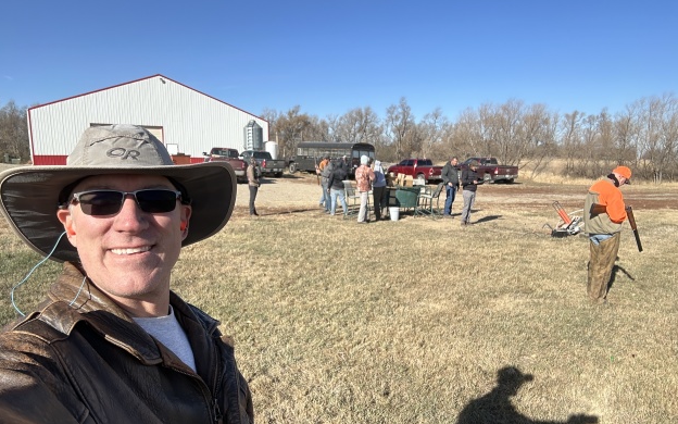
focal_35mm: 25
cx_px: 341
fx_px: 462
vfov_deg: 49.0
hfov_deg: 72.5
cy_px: 252
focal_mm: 2.69
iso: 25
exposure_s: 1/1316
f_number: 1.9
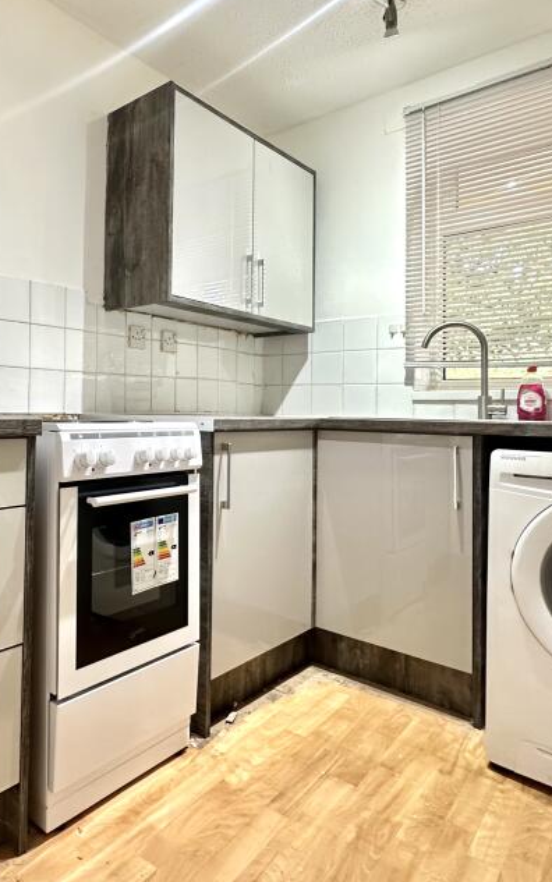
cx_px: 113
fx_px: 577
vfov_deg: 74.5
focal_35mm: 24
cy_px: 392
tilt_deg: +2.2
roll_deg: -1.3
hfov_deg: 48.3
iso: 200
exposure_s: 1/50
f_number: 2.2
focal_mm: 2.22
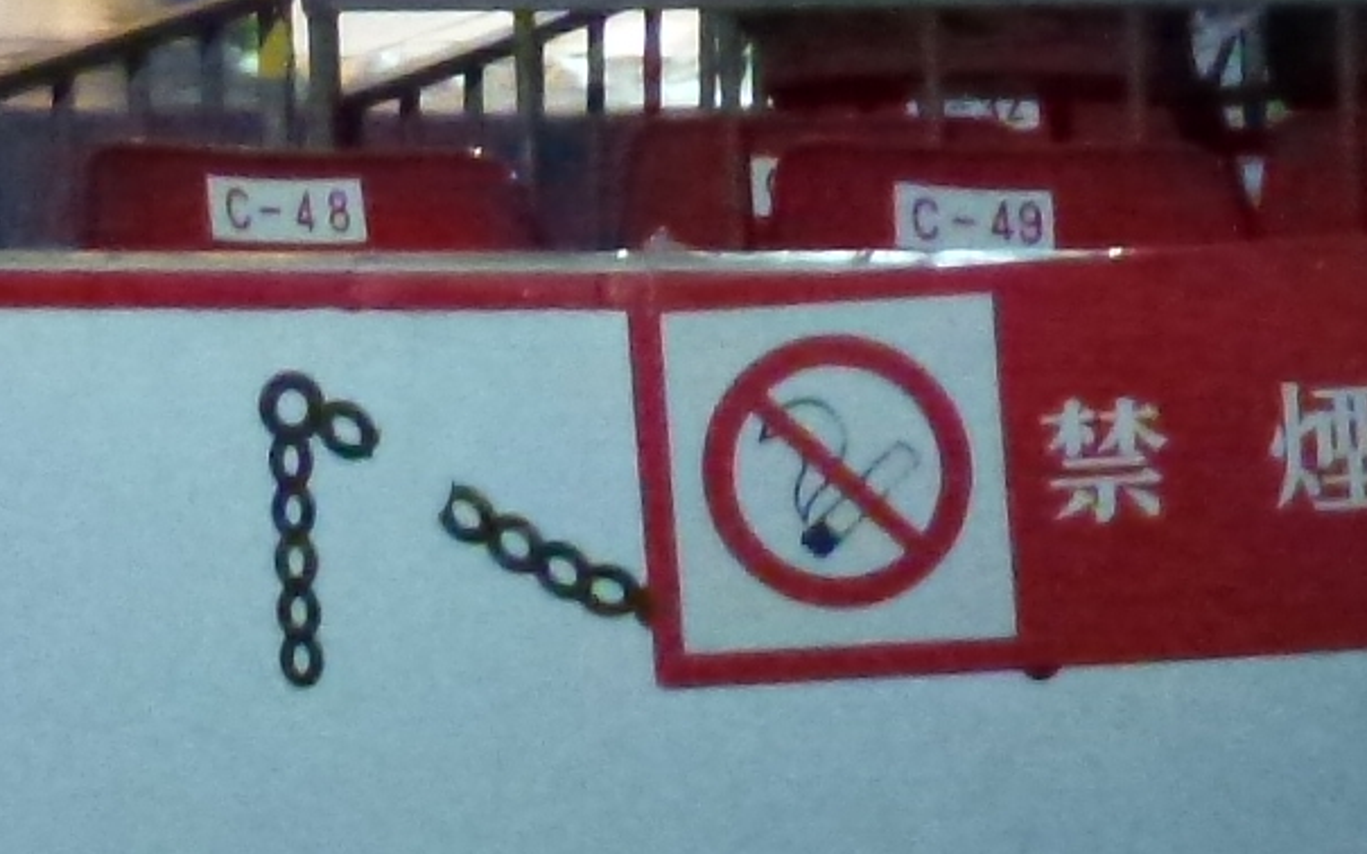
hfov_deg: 10.3
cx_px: 1478
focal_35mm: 202
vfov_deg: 6.4
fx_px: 7525
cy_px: -418
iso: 1600
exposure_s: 1/25
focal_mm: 8
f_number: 4
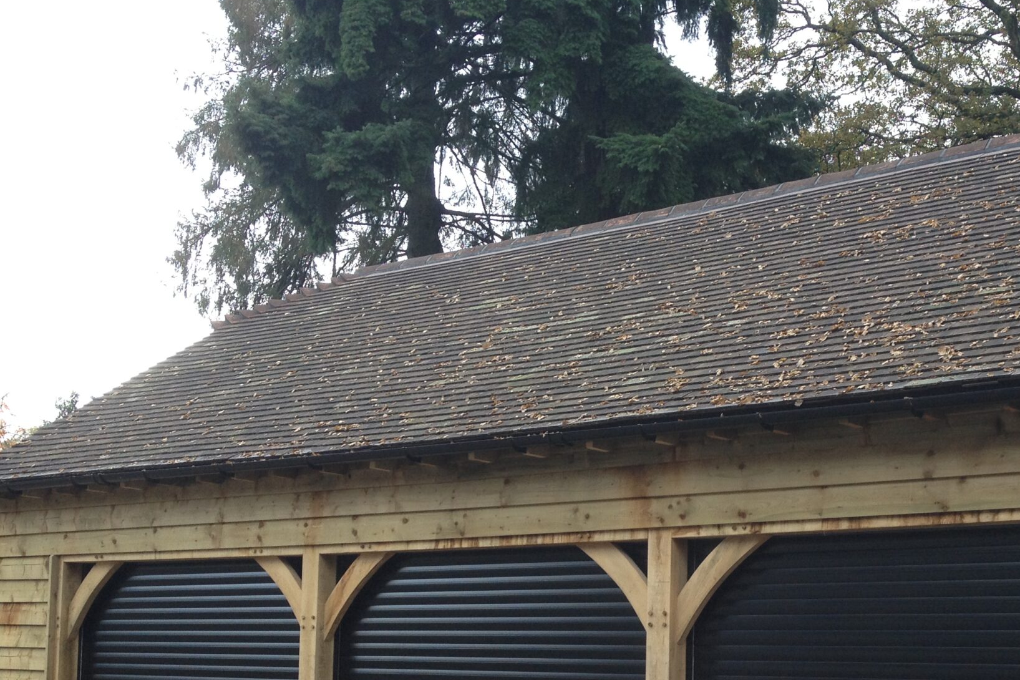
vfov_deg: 23.3
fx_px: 1615
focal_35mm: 57
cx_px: 708
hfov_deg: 34.6
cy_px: 590
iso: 50
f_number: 2.4
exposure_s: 1/120
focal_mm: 4.28
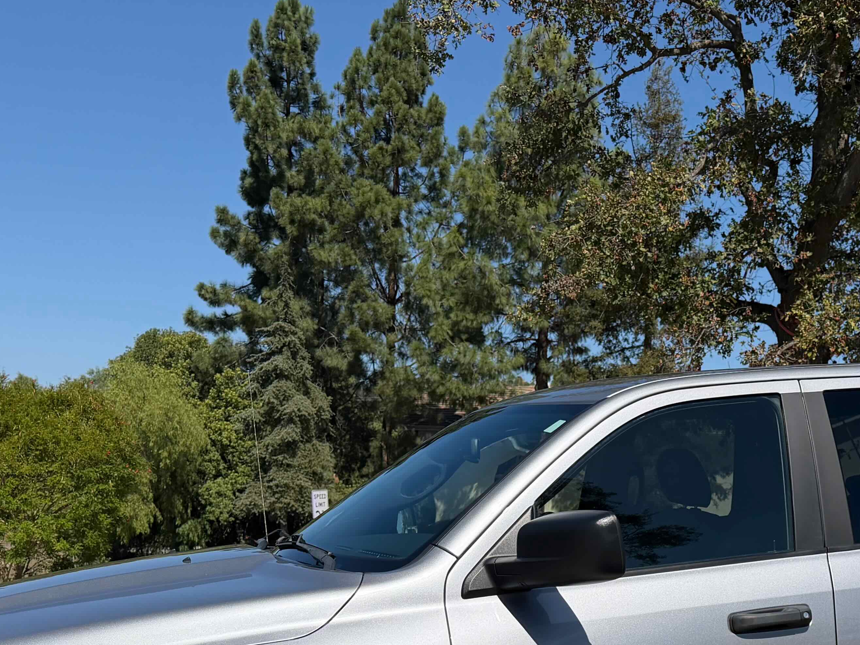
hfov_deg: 35.8
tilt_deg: -3.9
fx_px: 1292
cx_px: 666
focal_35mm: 52
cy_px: 581
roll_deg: -2.8
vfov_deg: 27.0
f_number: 1.78
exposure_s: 1/8130
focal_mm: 6.76
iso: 125
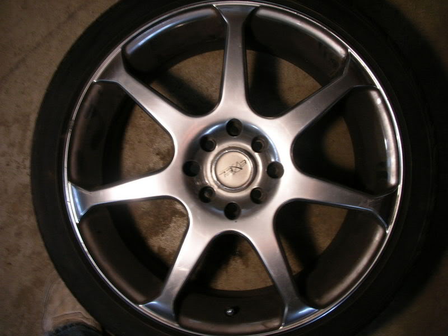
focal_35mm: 35
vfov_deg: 40.7
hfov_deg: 52.6
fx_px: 453
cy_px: 168
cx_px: 224
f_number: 3
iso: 78
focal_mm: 5.8
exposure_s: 1/4
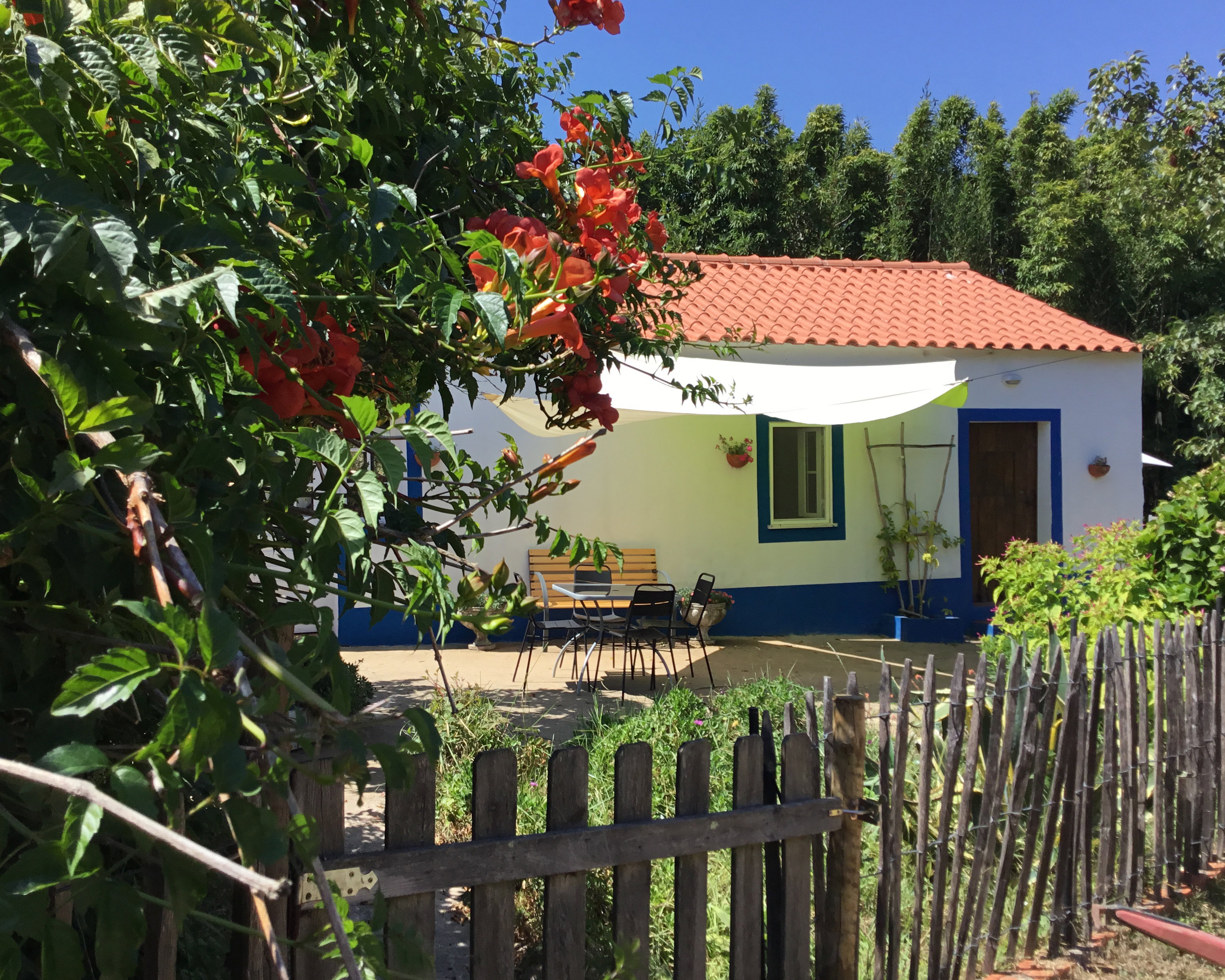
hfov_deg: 54.2
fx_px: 1196
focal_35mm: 33
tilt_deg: -1.2
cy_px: 485
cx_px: 601
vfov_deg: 44.5
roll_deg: +0.1
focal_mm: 3.3
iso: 25
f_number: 2.4
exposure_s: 1/858
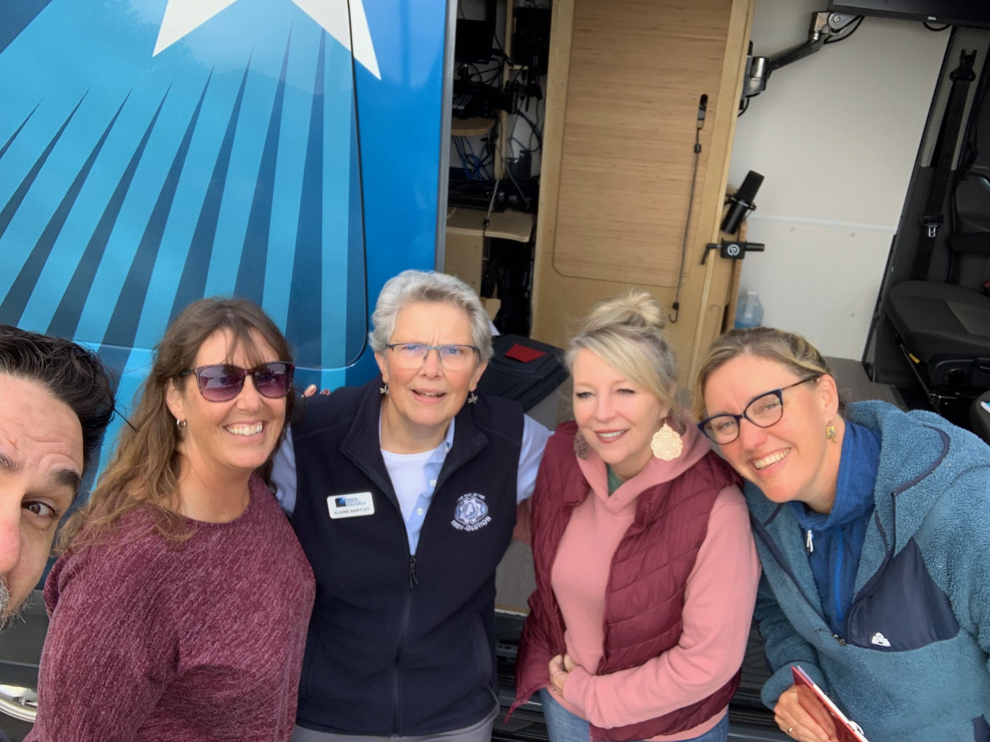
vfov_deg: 44.2
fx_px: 915
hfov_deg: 56.8
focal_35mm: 32
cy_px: 371
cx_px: 495
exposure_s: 1/191
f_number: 2.2
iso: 16
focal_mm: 2.87
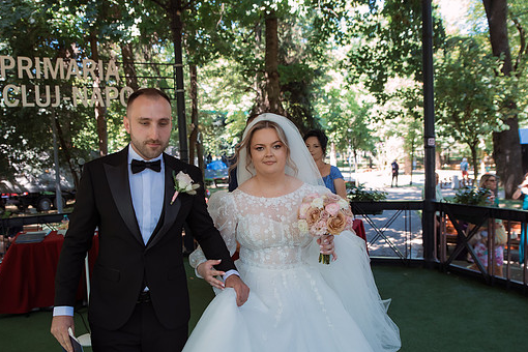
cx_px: 254
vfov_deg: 39.9
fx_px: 484
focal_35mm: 33
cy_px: 199
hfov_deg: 57.2
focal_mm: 29
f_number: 3.2
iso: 640
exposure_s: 1/200
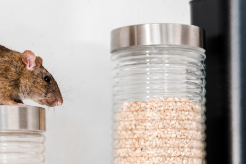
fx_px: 903
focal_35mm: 132
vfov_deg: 10.4
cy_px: 101
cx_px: 51
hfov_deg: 15.4
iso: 640
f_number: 4
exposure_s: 1/160
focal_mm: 70
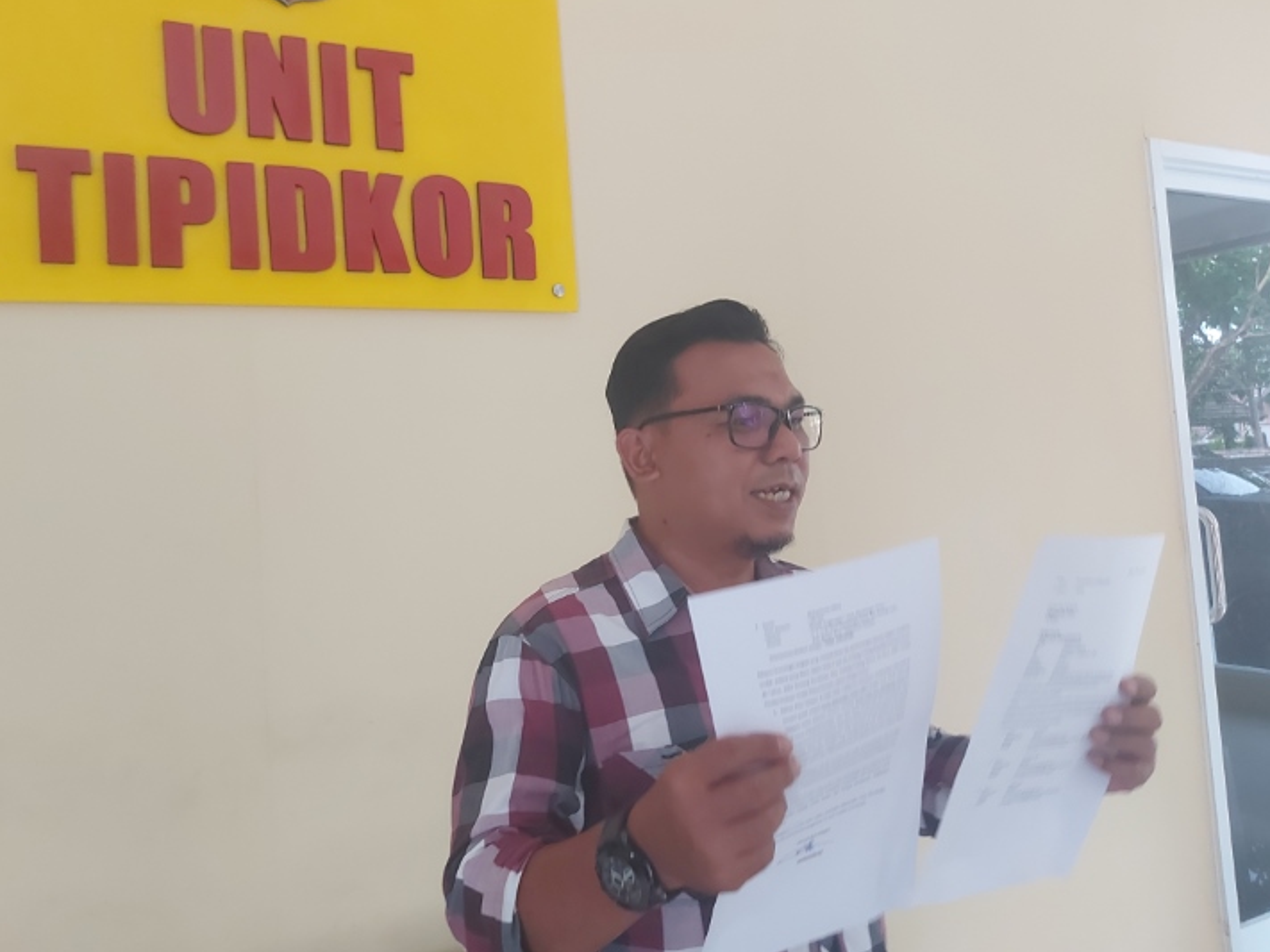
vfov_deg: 51.3
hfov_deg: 65.2
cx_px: 579
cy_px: 430
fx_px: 990
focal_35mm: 27
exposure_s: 1/33
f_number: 1.8
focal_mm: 5.23
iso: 200
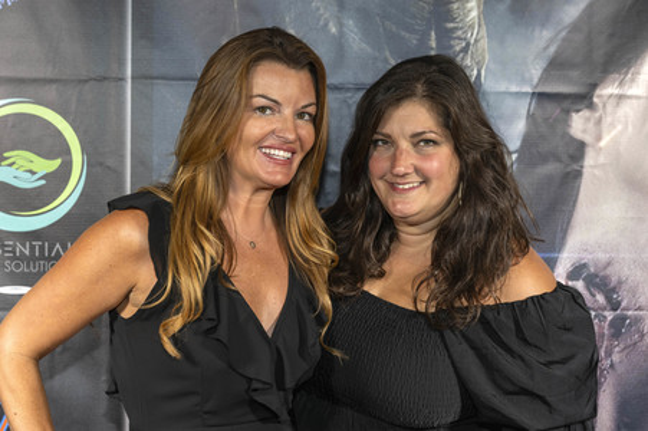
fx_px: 1043
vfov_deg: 23.3
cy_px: 216
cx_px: 324
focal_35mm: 58
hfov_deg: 34.5
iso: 800
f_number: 5.6
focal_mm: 58
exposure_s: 1/200
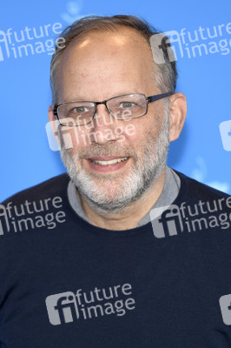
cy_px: 174
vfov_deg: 10.3
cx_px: 116
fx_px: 1928
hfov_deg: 6.9
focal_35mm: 200
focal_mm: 200
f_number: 3.2
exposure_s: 1/400
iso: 640
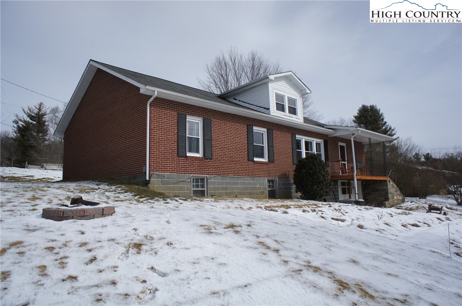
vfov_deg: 53.0
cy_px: 153
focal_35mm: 24
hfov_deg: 73.8
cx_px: 231
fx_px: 308
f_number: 7.1
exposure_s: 1/800
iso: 200
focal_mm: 16
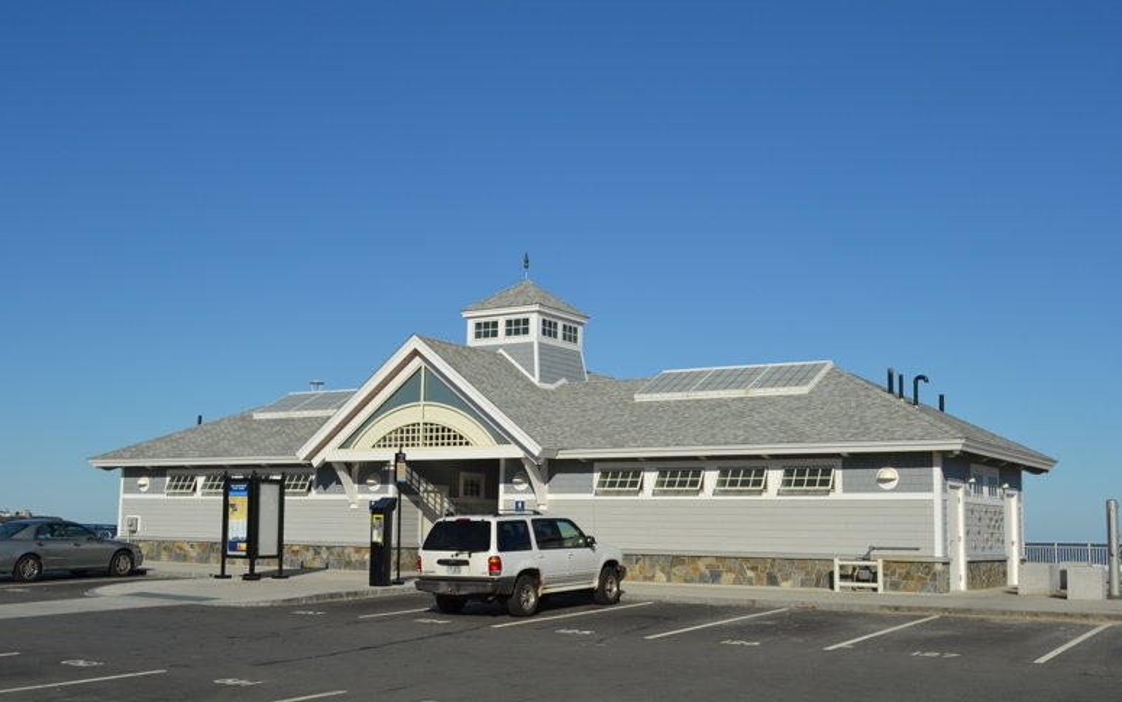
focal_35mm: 41
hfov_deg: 48.2
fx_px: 1254
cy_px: 347
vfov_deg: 31.3
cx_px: 553
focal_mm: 26
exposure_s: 1/400
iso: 100
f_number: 10
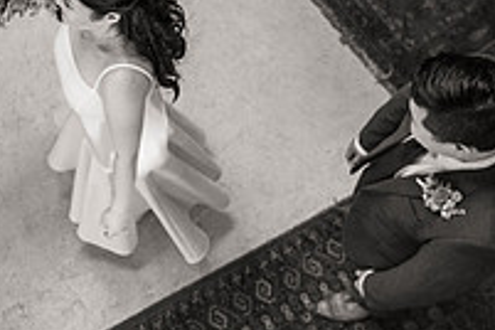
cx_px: 145
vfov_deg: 17.5
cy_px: 112
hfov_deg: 25.8
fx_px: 1072
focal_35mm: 78
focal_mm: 27
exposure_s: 1/125
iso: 2500
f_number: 2.8
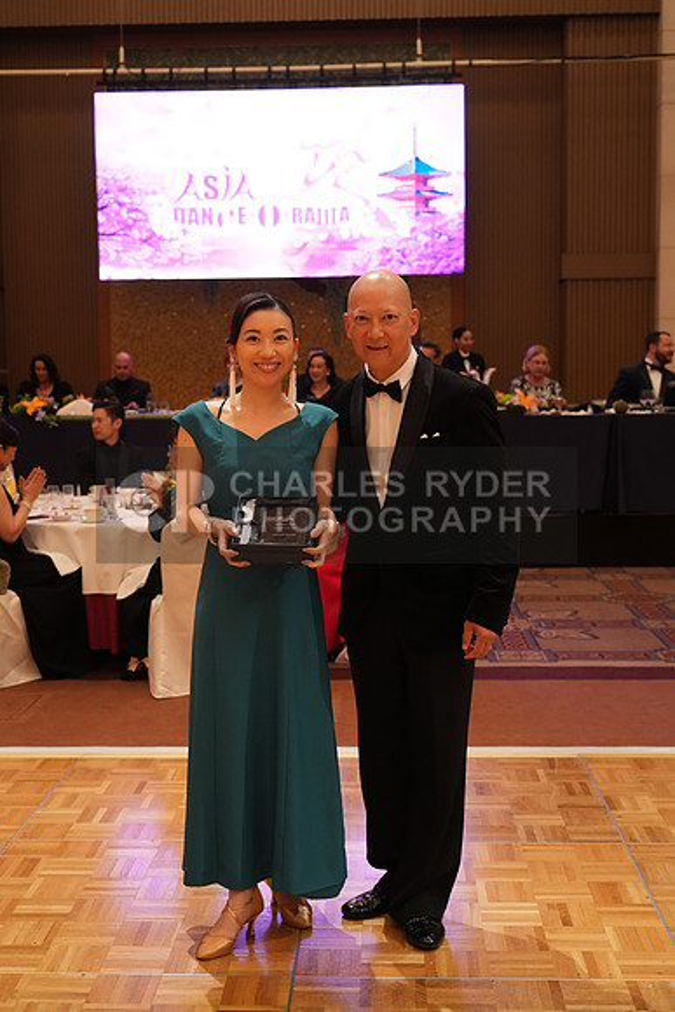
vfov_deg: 42.7
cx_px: 338
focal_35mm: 46
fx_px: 1293
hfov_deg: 29.3
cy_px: 506
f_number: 4
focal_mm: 46
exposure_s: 1/200
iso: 3200
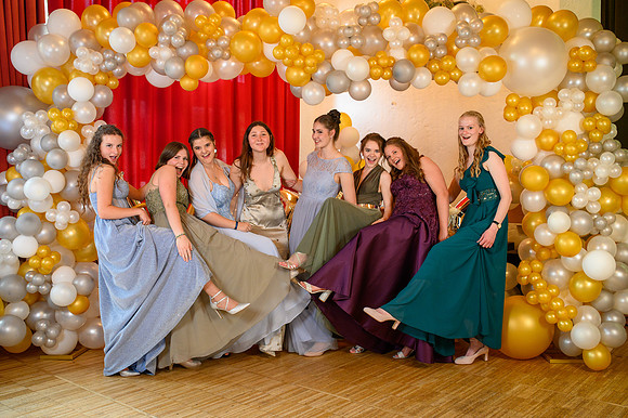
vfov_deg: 35.9
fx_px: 645
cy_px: 197
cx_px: 316
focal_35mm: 37
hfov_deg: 52.0
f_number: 3.5
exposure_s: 1/100
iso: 1250
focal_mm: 35
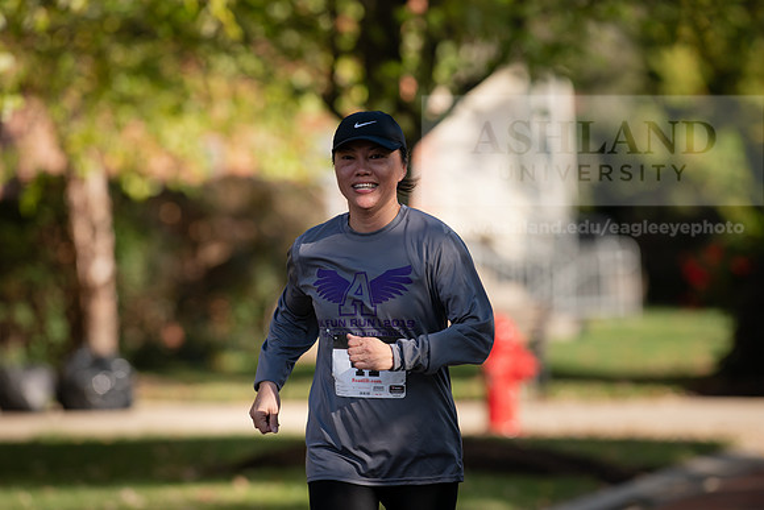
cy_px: 255
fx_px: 6368
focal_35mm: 300
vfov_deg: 4.6
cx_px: 382
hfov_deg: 6.9
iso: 200
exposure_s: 1/1000
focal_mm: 300
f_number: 4.5
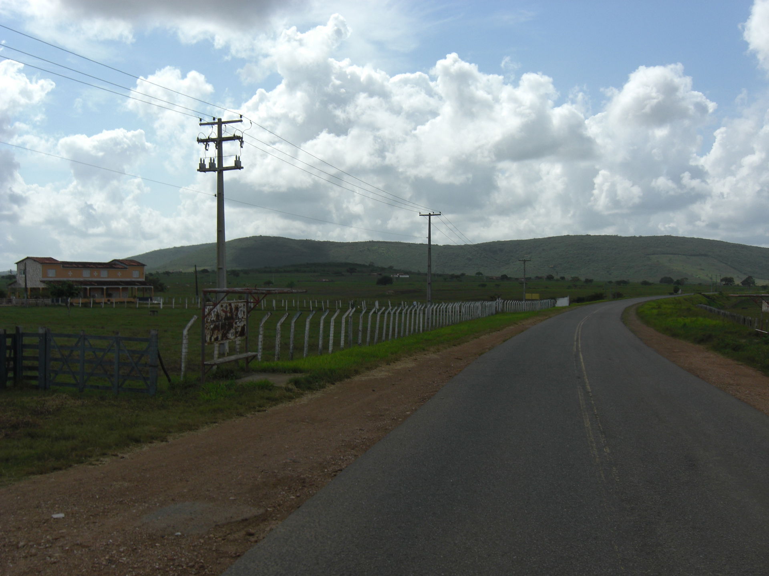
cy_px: 288
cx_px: 384
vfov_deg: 37.7
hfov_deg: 49.0
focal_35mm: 38
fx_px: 844
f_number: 8
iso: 80
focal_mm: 7.9
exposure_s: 1/400
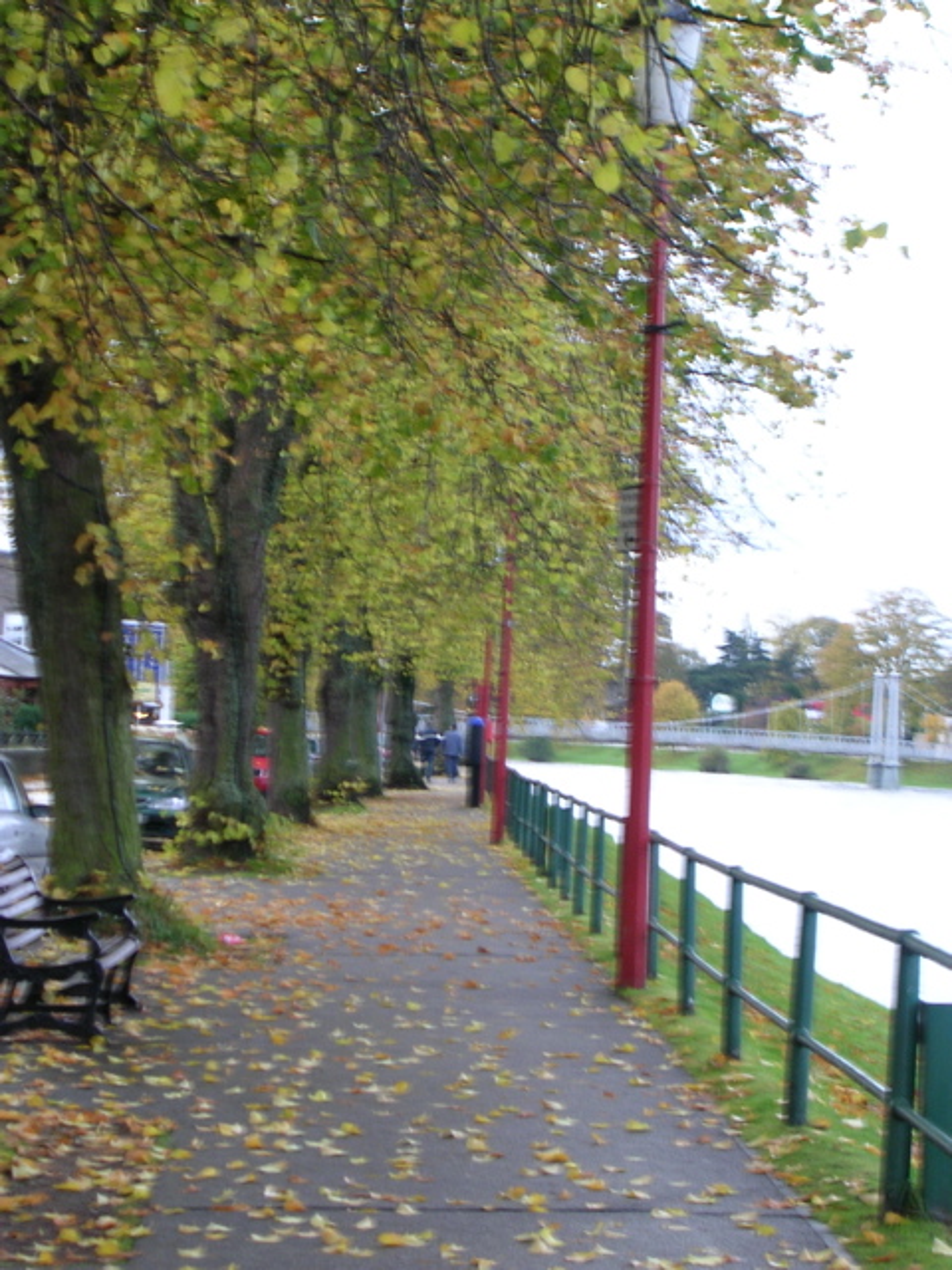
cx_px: 476
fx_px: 3667
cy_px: 635
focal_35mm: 100
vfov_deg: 19.6
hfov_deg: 14.8
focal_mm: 15.2
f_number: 4.5
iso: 50
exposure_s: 1/11.3
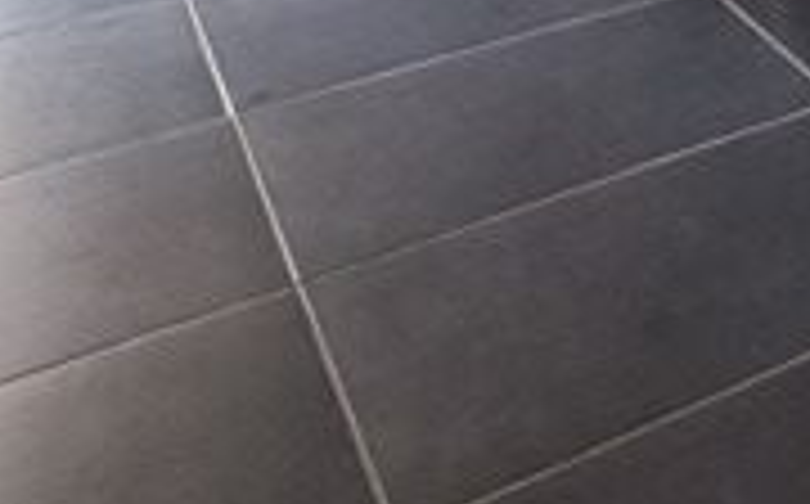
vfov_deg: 13.6
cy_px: -738
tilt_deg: +1.3
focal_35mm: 66
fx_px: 1455
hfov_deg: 29.9
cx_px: 716
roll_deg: +0.2
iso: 320
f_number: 2.2
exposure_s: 1/121
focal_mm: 2.22
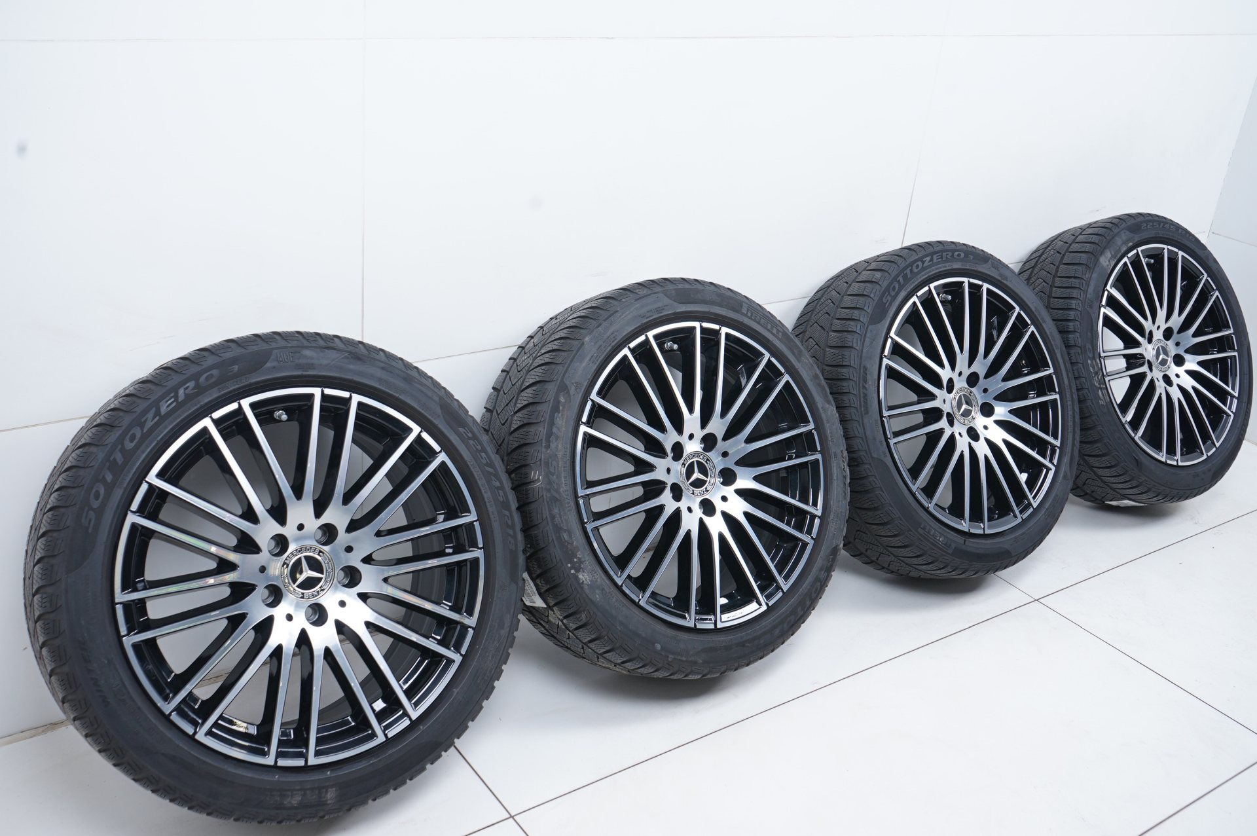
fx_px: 1186
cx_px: 628
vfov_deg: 38.8
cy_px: 418
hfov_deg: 55.8
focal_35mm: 34
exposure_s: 1/125
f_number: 7.1
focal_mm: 34
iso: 250
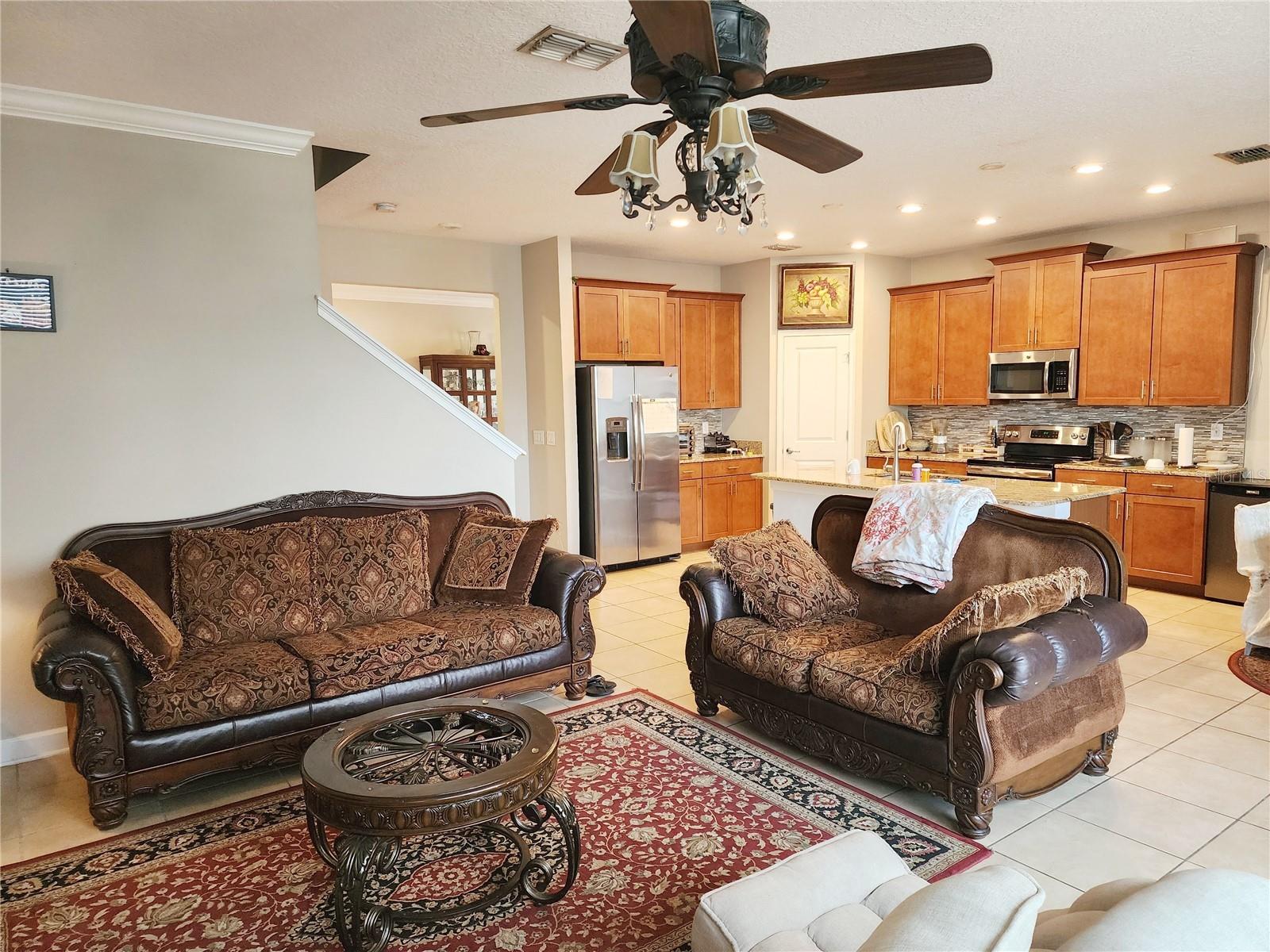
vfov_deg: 58.9
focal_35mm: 23
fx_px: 844
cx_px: 635
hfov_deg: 73.9
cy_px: 476
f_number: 1.8
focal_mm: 6.4
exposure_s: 1/120
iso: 640
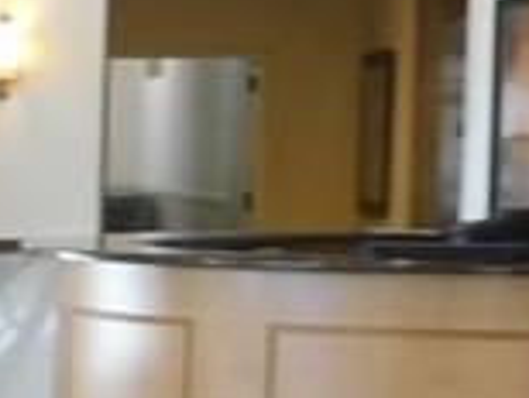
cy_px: 549
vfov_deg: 7.4
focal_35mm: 199
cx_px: -532
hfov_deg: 9.3
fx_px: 3046
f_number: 3.2
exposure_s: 1/6
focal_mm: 5.3
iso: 125
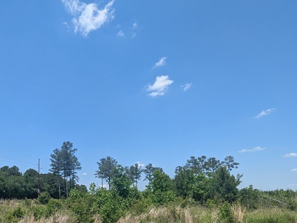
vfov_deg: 53.0
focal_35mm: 24
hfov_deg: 68.1
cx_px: 84
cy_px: 180
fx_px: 206
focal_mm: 1.95
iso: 47
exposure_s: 1/1261
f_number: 2.2
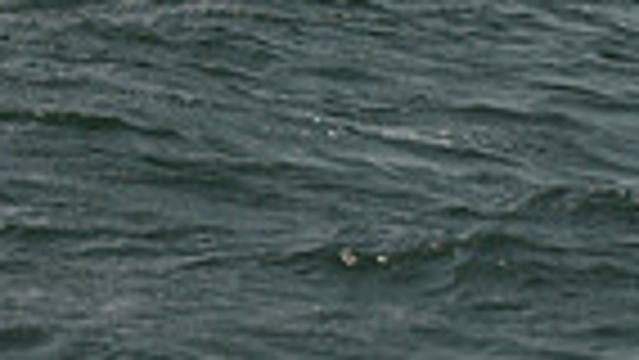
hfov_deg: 5.5
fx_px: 6661
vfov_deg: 3.0
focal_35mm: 393
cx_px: -88
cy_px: -842
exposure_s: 1/640
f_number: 7.1
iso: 250
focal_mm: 92
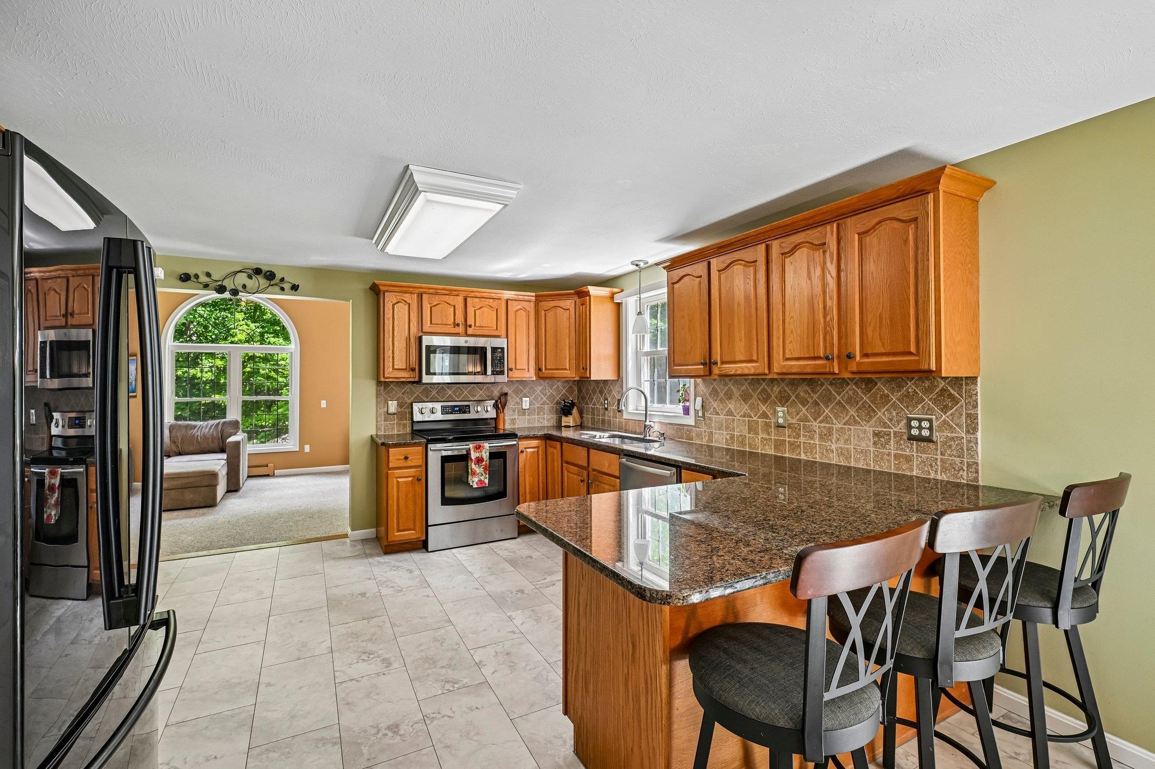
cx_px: 578
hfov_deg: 96.7
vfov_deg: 73.7
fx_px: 513
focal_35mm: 16
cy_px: 384
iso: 400
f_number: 8
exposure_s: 1/20
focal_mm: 16
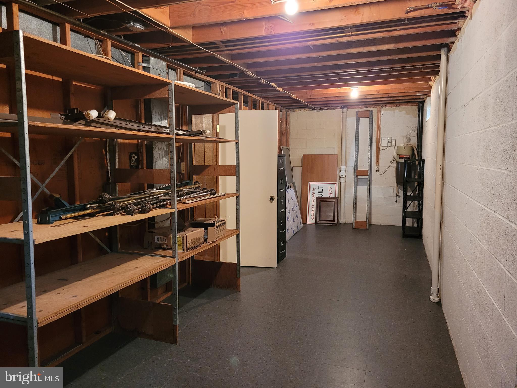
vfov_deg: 53.1
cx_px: 258
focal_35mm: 26
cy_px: 194
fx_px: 388
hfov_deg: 67.3
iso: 500
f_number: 1.8
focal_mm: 5.4
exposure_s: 1/40
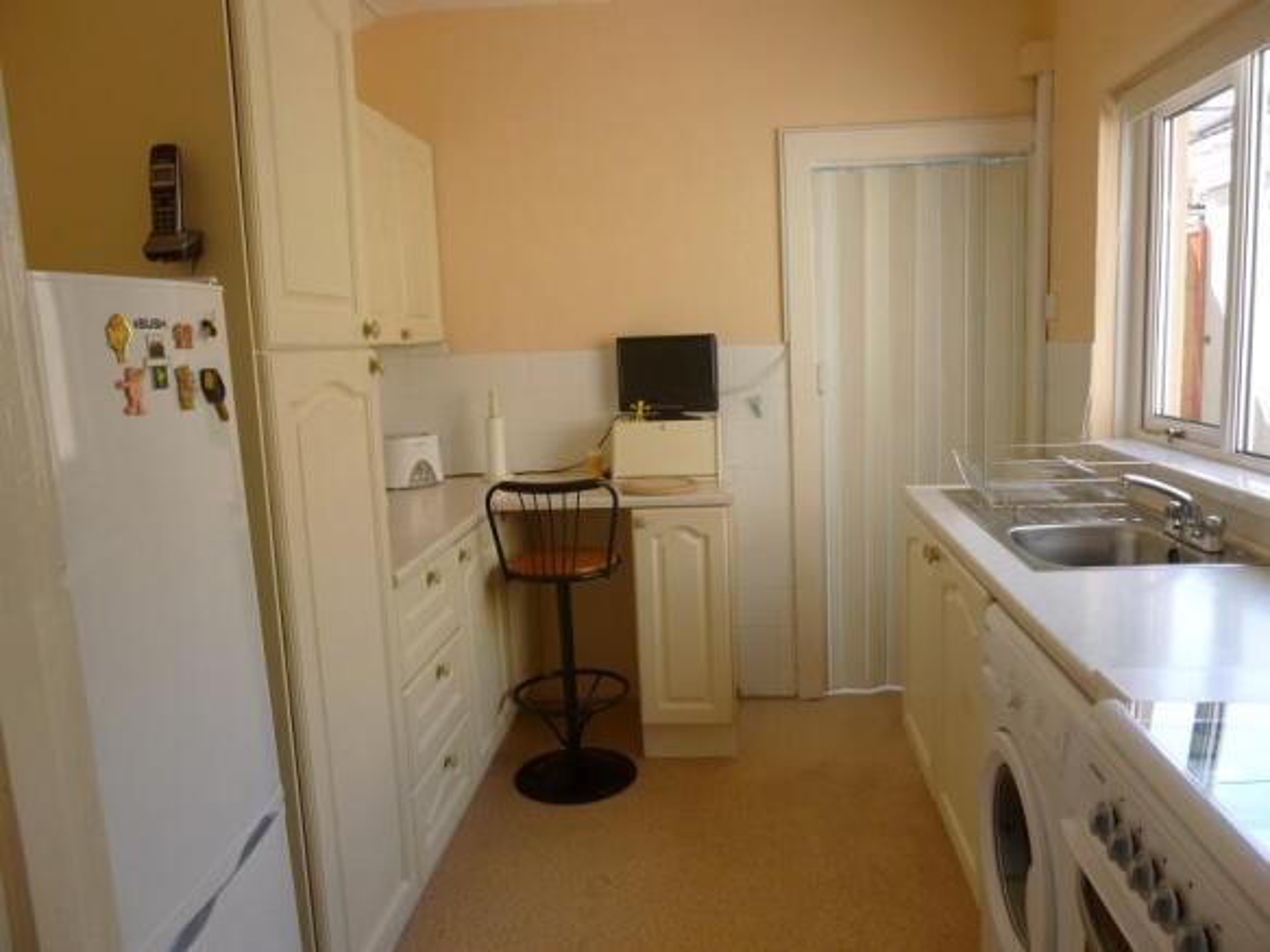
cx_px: 635
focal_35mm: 25
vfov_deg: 54.9
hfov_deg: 69.4
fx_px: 917
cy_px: 476
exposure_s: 1/80
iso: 100
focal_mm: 4.5
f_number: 3.1
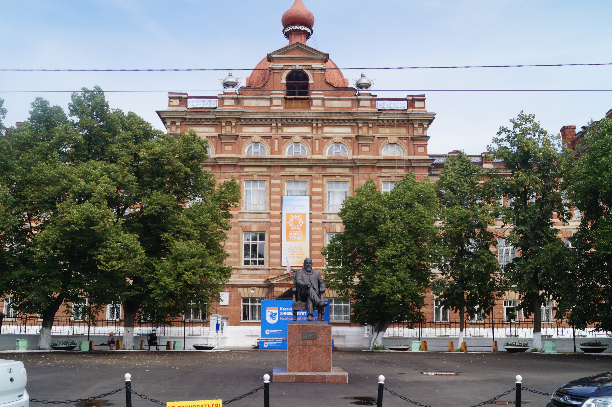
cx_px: 306
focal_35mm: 36
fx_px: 612
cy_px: 204
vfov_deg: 36.8
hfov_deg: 53.2
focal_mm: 24
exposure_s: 1/125
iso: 100
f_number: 9
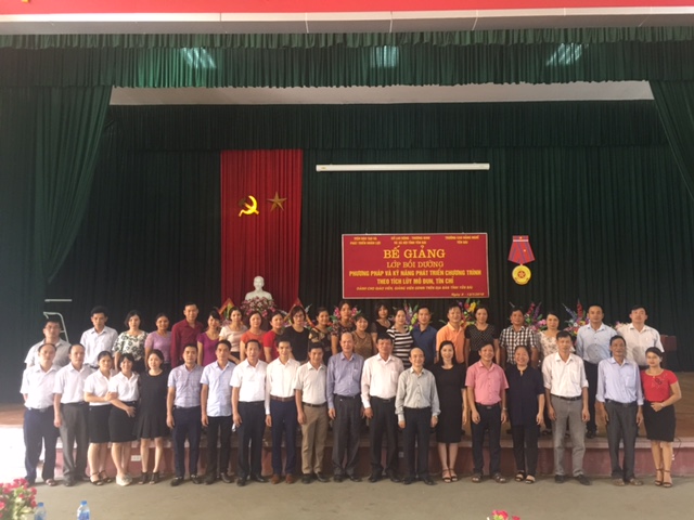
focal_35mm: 29
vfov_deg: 48.2
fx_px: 581
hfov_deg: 61.7
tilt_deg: +4.5
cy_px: 260
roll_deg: -1.2
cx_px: 347
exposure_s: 1/17
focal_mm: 4.15
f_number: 2.2
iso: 125
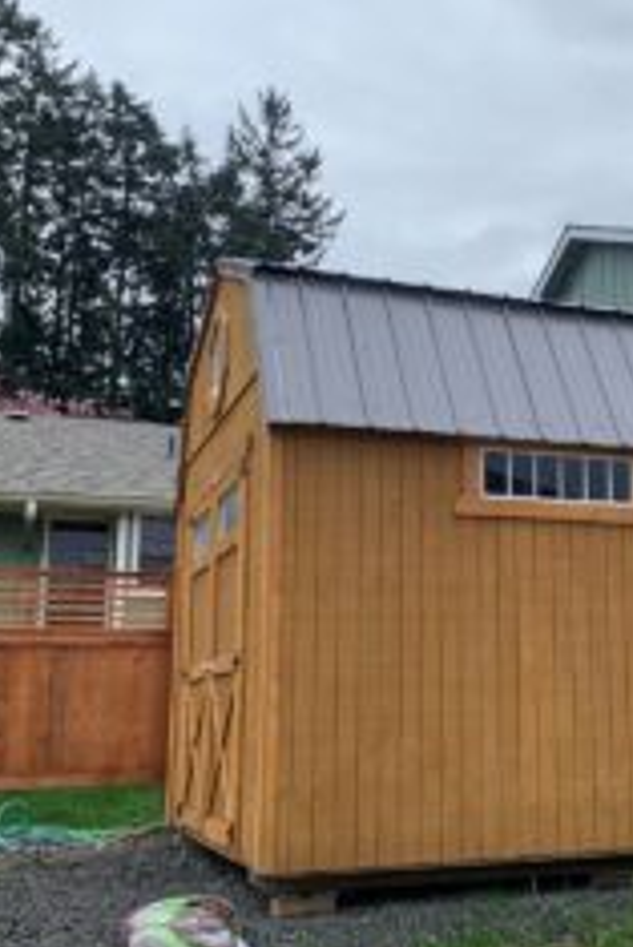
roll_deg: +0.6
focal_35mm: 46
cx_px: 520
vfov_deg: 42.7
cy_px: 504
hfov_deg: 28.6
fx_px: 1211
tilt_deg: +10.4
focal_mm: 4.25
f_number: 1.8
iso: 25
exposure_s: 1/1845
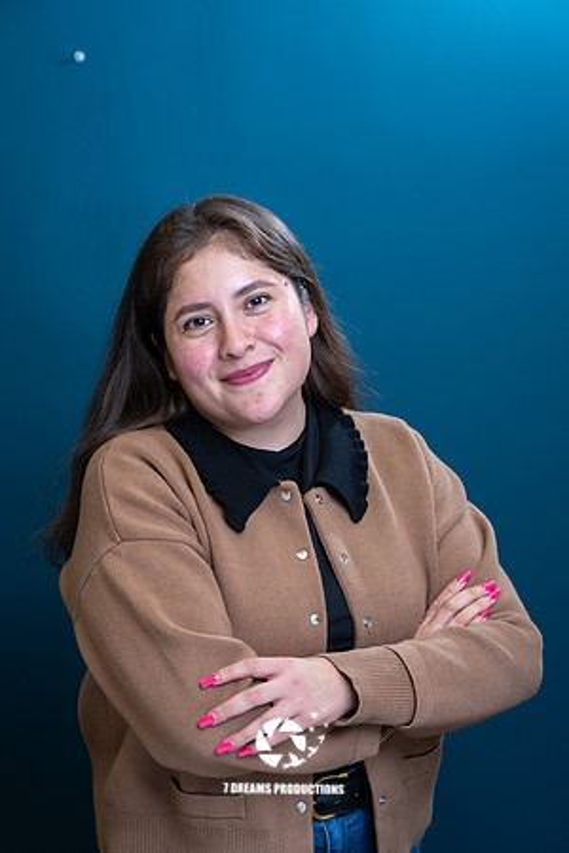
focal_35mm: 74
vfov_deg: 27.3
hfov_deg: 18.4
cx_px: 284
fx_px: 1754
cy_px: 426
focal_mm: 74
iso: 320
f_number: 5
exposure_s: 1/125
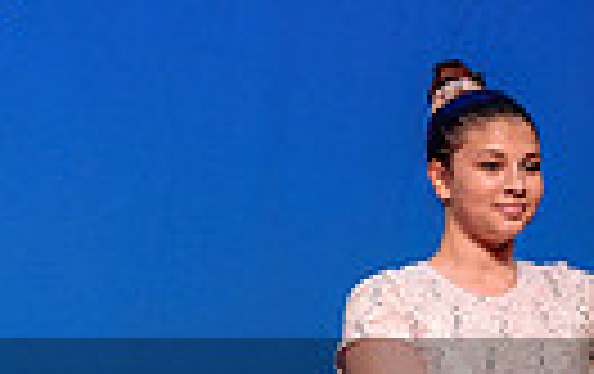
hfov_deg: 2.7
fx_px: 12405
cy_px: 416
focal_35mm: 765
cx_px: -288
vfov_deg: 1.7
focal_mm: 150
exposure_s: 1/500
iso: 1250
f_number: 2.8
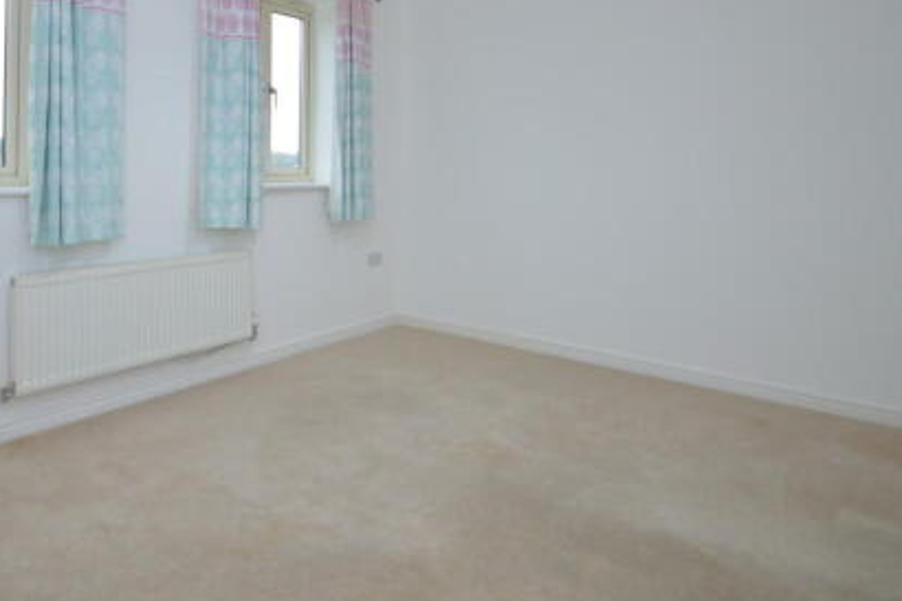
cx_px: 295
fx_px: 601
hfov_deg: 71.4
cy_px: 172
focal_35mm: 24
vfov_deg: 51.5
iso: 450
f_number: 4
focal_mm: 10
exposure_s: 1/60
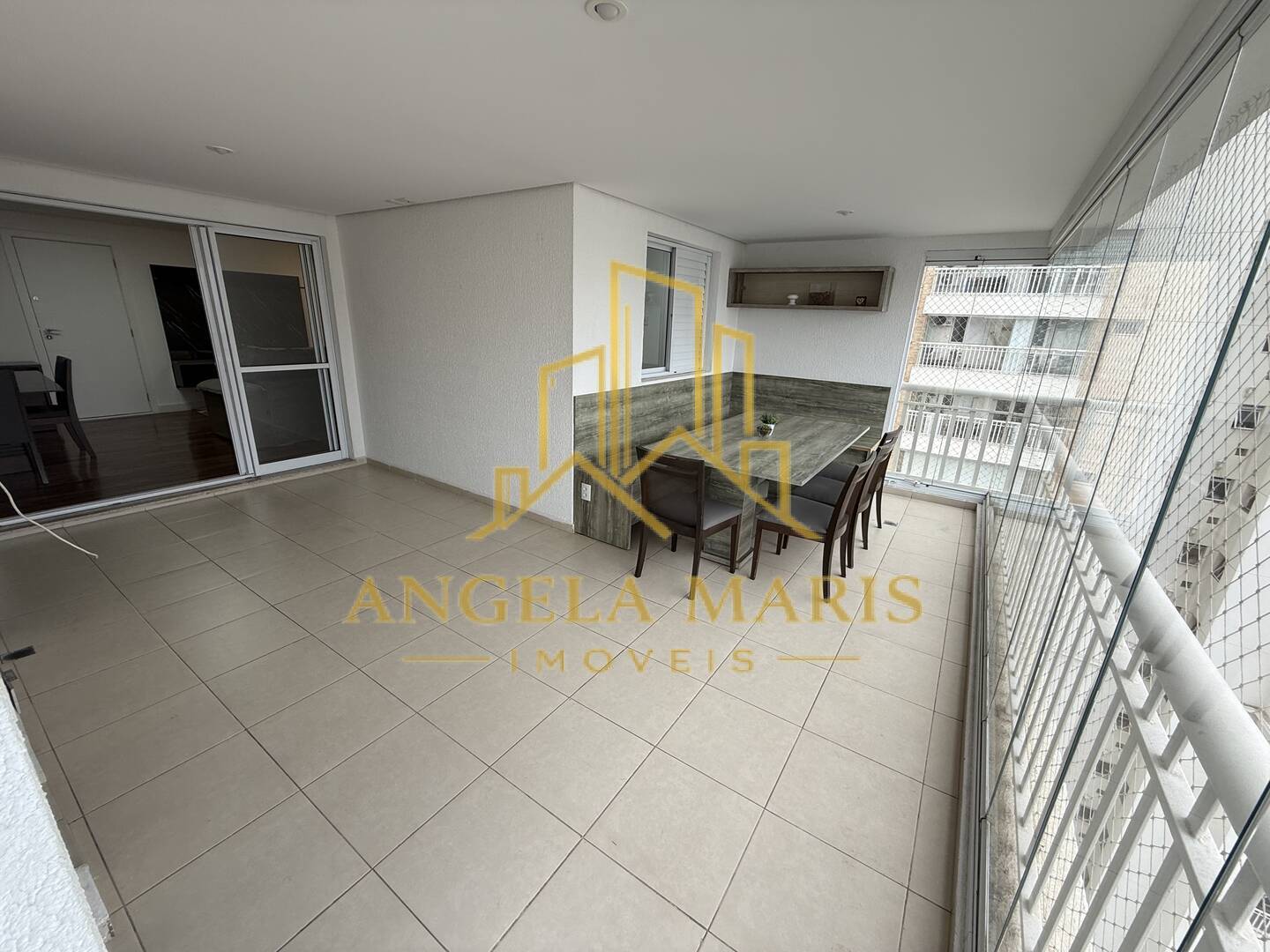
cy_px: 476
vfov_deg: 85.7
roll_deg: -1.9
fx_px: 514
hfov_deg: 102.1
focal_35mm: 14
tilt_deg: -17.0
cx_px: 635
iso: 64
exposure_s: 1/99
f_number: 2.2
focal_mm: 2.22
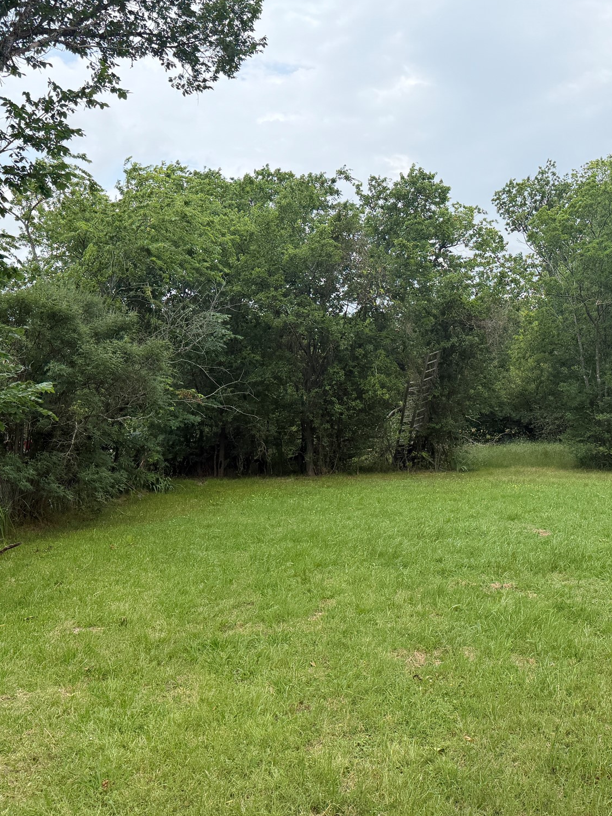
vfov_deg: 55.3
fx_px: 778
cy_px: 404
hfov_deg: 42.6
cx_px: 383
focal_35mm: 33
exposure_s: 1/2370
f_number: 1.78
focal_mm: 6.76
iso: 100
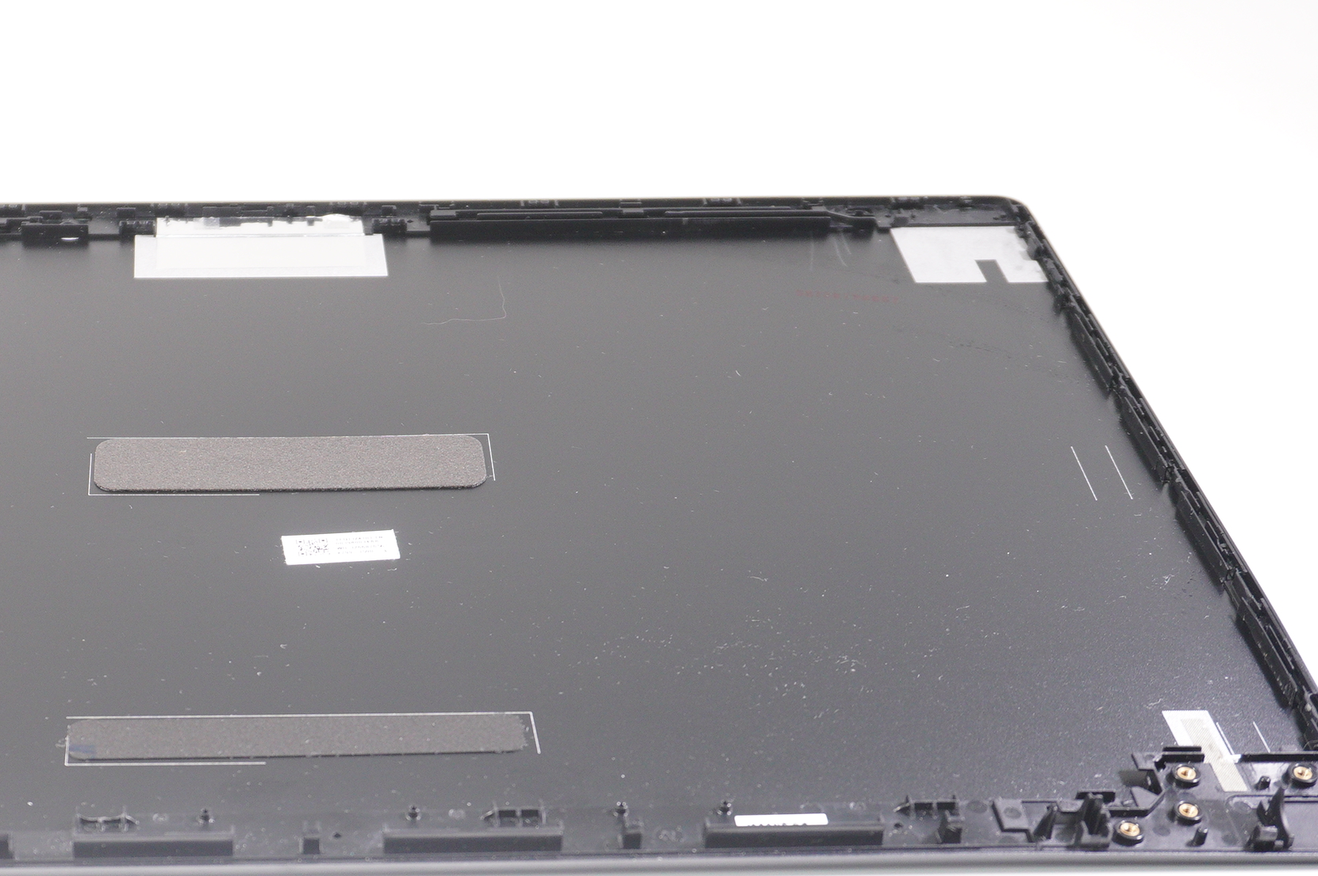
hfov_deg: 29.1
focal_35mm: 68
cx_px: 280
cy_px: 701
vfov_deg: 19.8
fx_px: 2484
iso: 640
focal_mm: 25
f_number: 5.6
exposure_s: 1/60
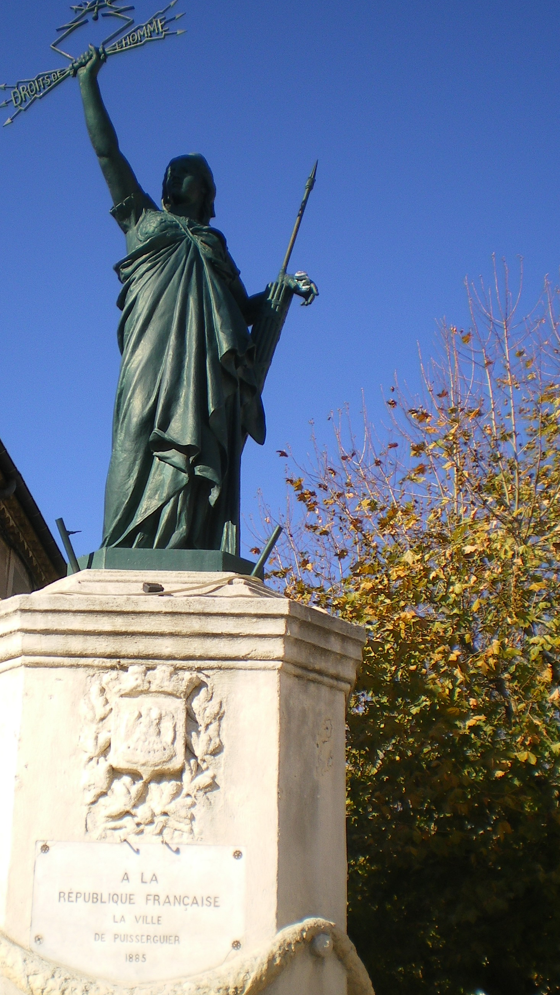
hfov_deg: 24.3
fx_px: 1293
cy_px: 543
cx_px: 180
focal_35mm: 49
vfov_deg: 42.1
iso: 50
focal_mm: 6.3
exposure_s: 1/400
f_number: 4.6
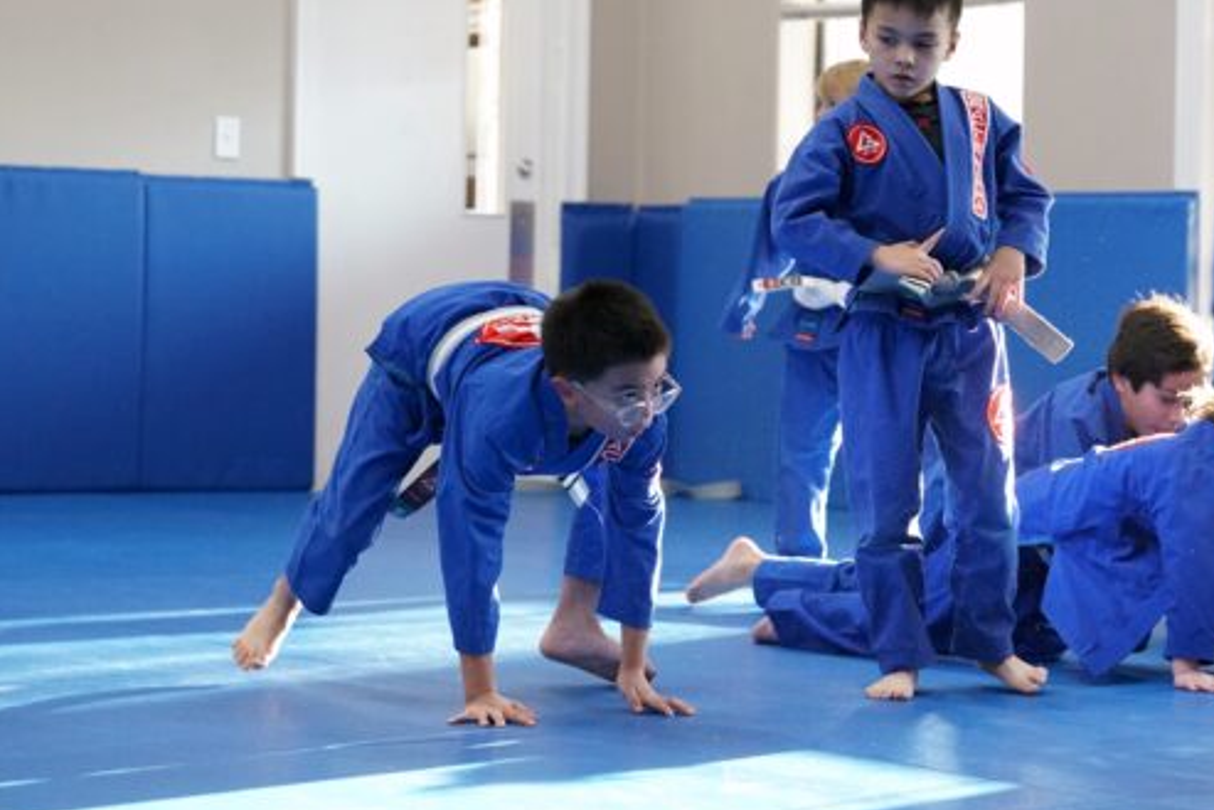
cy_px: 293
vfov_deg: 12.6
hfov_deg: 18.6
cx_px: 899
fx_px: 3677
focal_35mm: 109
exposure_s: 1/500
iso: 6400
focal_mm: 70
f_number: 4
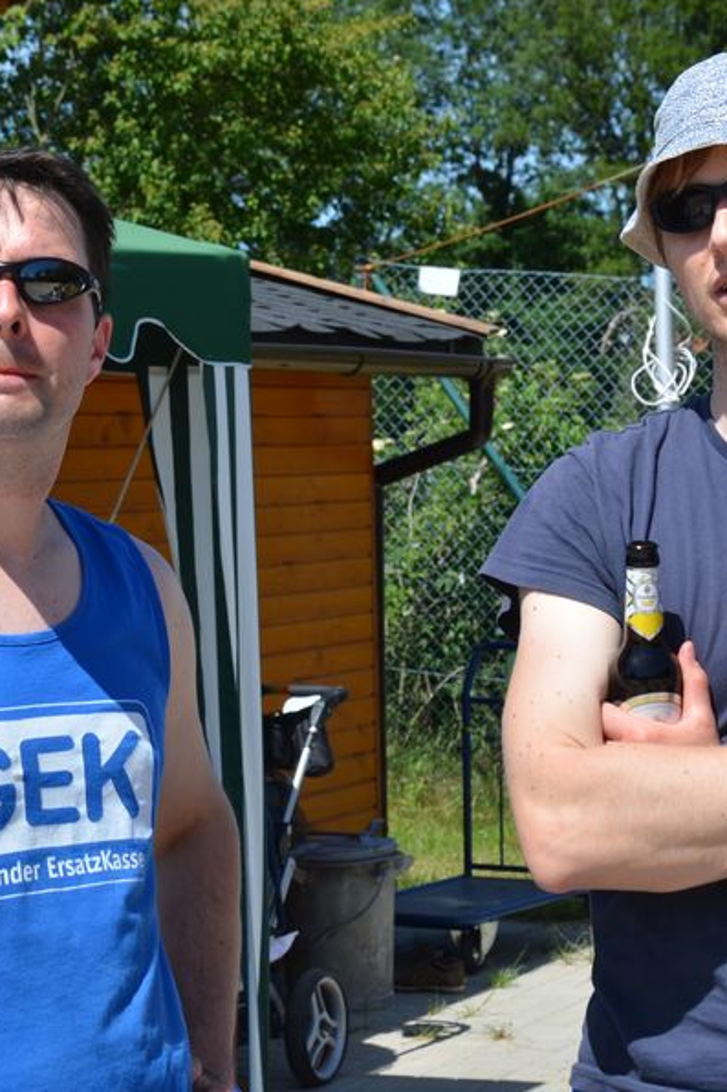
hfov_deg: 12.7
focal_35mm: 108
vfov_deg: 18.9
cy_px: 519
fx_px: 3273
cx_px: 399
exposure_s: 1/250
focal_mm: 42
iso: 100
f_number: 8
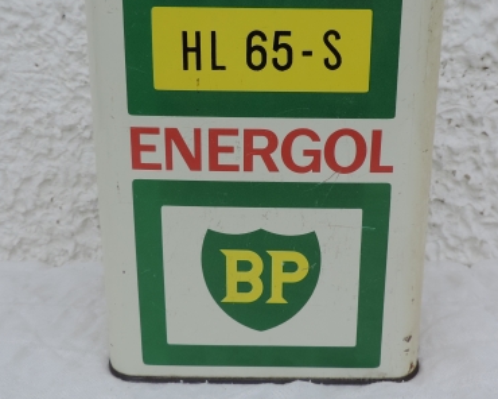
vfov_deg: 39.0
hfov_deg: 47.9
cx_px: 268
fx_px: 560
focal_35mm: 38
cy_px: 162
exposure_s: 1/400
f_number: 3
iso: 80
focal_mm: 4.3
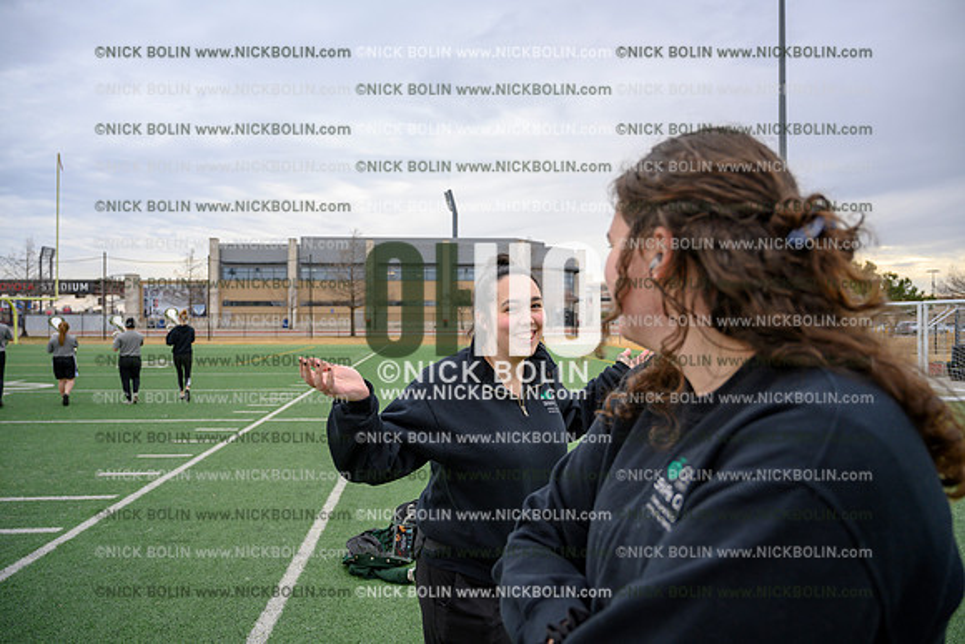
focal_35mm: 24
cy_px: 322
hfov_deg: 73.7
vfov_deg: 53.2
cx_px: 482
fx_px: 643
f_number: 4
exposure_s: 1/500
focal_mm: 24
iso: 200
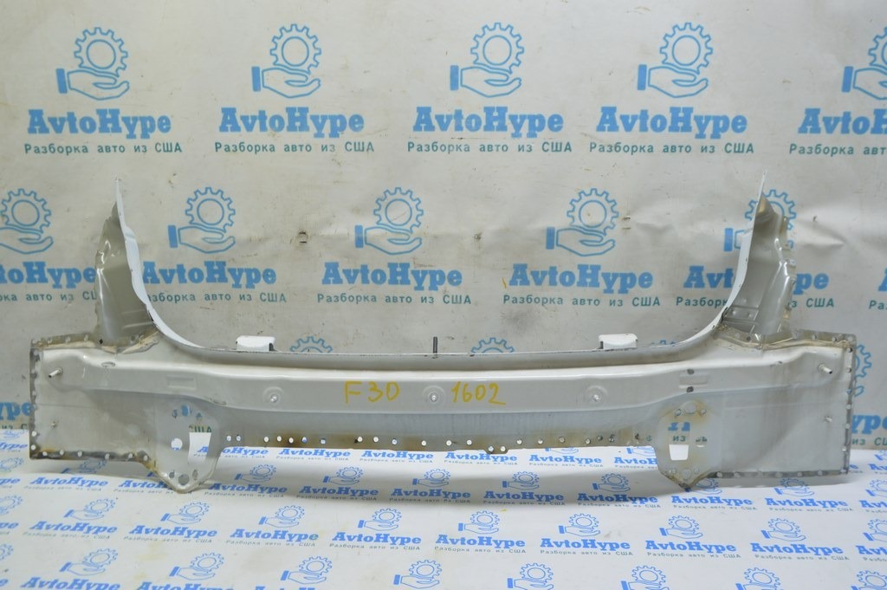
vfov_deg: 47.9
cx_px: 444
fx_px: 665
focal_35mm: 27
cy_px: 295
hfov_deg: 67.4
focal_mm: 18
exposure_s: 1/20
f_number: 5.6
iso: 400
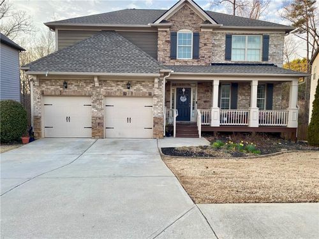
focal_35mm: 26
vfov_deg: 53.1
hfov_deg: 67.3
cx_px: 160
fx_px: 240
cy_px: 120
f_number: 1.8
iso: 32
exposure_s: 1/139
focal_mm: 4.25
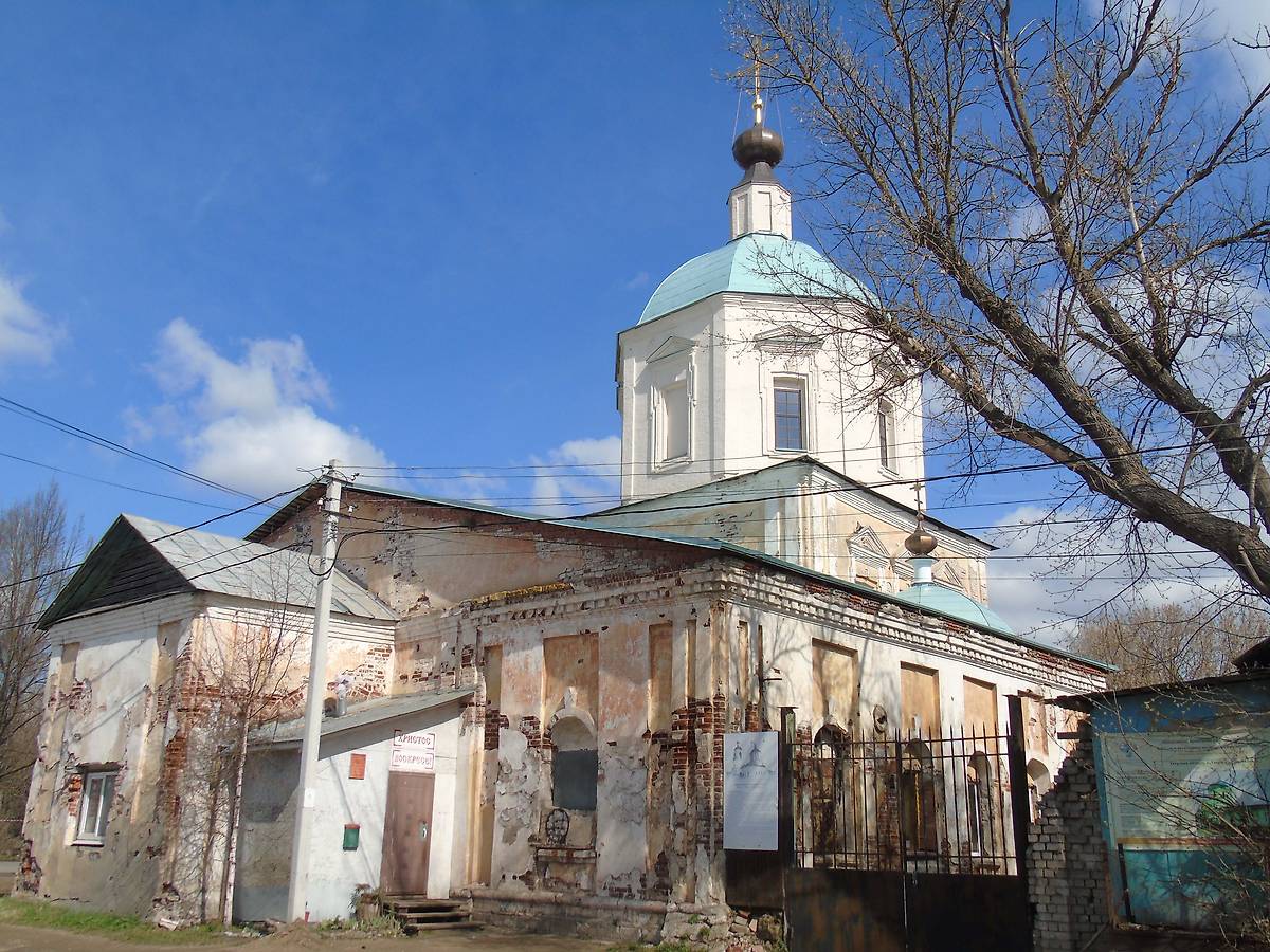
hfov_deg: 61.7
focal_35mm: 29
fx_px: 1064
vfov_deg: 48.2
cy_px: 476
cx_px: 635
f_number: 3.8
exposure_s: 1/1000
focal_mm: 5.2
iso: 80
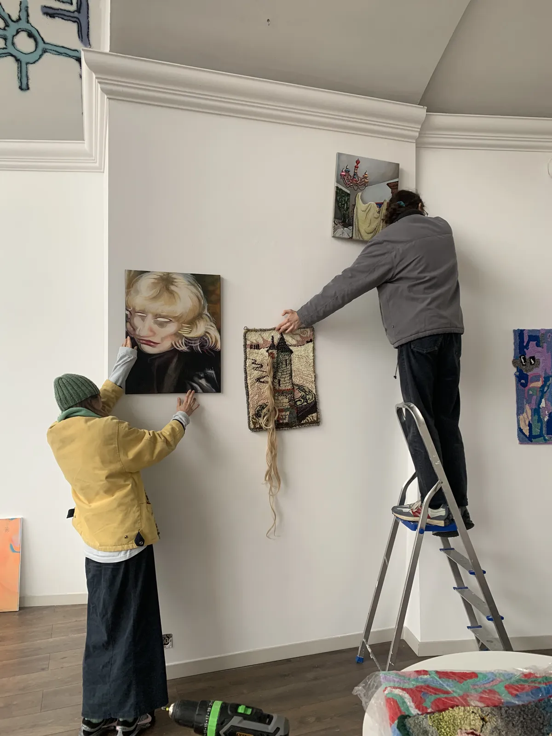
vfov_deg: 67.3
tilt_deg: +1.5
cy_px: 368
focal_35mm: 26
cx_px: 276
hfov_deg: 53.1
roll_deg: -0.4
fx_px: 553
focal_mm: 4.25
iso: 100
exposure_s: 1/98
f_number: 1.8
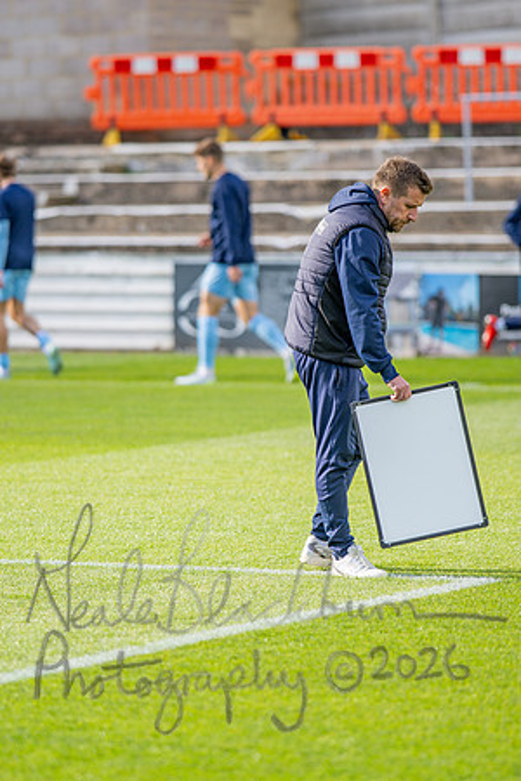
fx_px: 4385
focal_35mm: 202
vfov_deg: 10.2
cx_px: 260
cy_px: 390
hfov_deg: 6.8
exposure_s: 1/2000
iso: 160
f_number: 1.8
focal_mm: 135
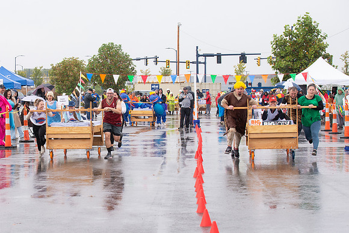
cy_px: 154
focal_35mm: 105
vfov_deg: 13.0
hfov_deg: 19.3
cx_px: 87
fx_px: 1021
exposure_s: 1/400
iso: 800
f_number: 7.1
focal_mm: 70
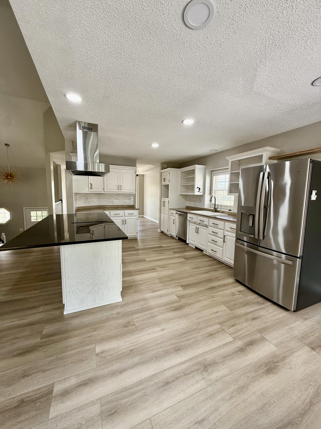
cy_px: 214
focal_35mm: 14
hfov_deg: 85.7
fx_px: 173
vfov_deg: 102.1
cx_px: 160
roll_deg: -1.4
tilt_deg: -6.3
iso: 125
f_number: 2.2
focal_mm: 2.22
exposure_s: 1/99
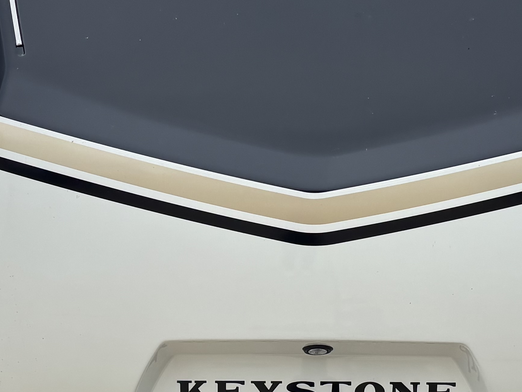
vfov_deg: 17.1
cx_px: 316
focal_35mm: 86
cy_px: 270
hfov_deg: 22.7
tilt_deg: +9.6
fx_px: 1297
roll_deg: -0.7
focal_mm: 5.96
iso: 50
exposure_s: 1/2242
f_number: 1.6
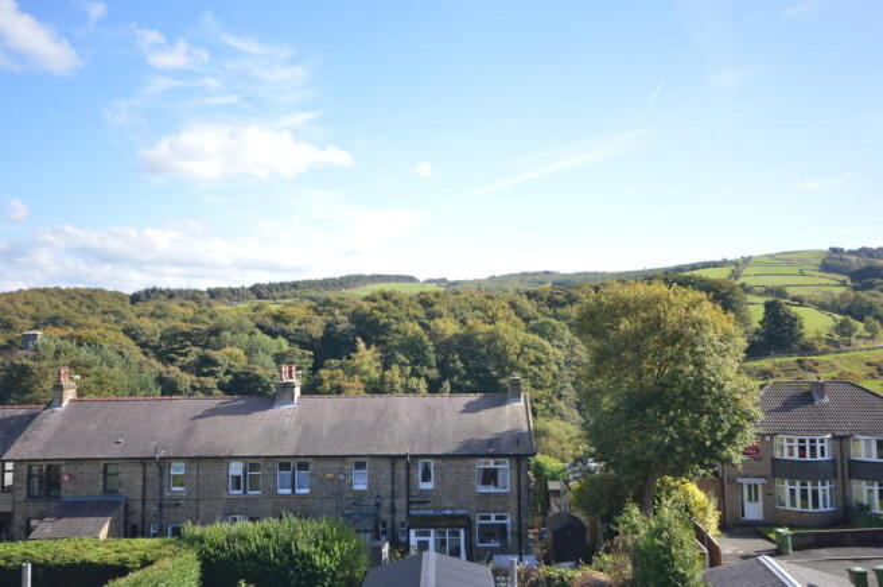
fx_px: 735
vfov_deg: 43.5
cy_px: 294
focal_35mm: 30
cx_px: 442
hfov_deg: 62.0
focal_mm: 20
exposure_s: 1/160
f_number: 6.3
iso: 100
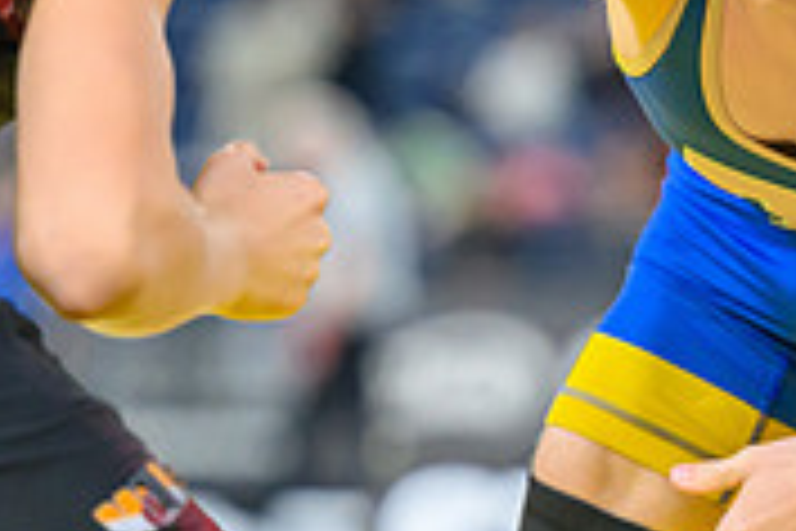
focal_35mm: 560
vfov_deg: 2.5
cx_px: 842
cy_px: 276
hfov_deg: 3.7
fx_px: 12381
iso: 2500
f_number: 2.8
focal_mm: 145
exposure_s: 1/800
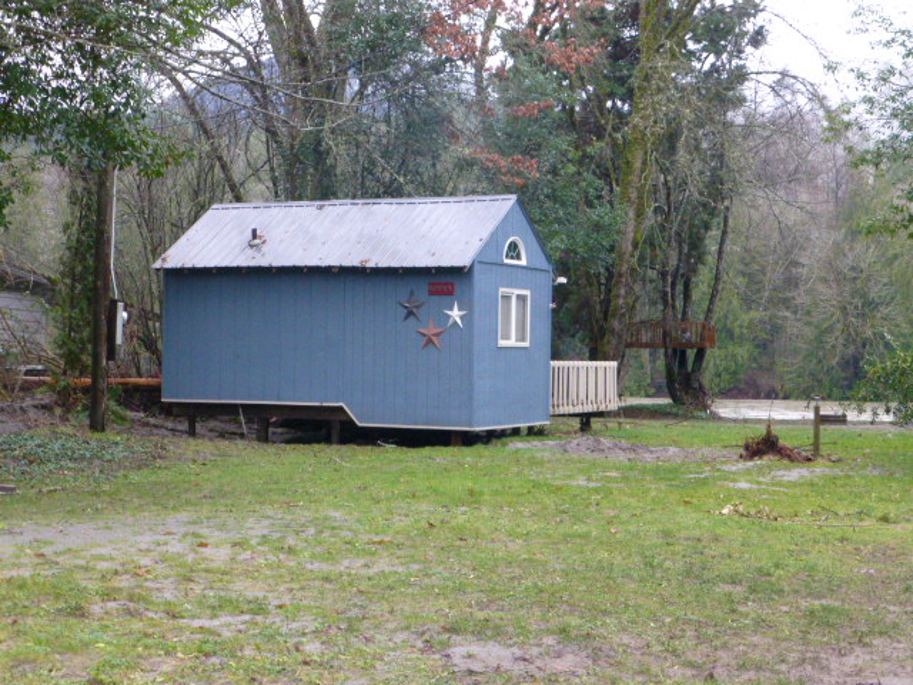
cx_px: 456
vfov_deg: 23.7
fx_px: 1635
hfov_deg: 31.2
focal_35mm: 62
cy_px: 342
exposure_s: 1/40
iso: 800
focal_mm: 11
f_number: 4.8
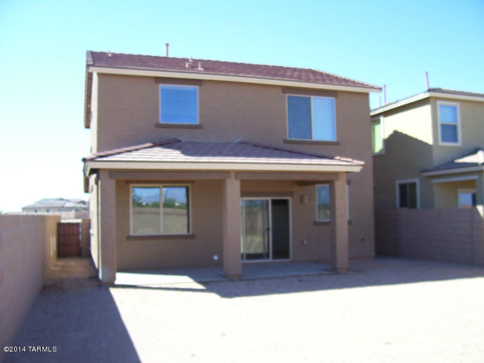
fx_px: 475
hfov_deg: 54.0
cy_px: 182
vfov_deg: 41.8
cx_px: 242
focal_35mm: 34
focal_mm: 5.6
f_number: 2.7
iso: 80
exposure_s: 1/500
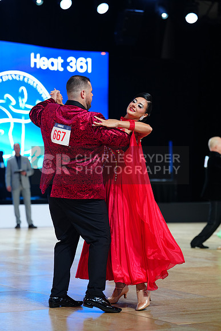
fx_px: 920
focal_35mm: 100
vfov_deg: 20.4
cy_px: 166
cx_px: 110
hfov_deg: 13.7
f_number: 2.8
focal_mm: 100
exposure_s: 1/400
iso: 640
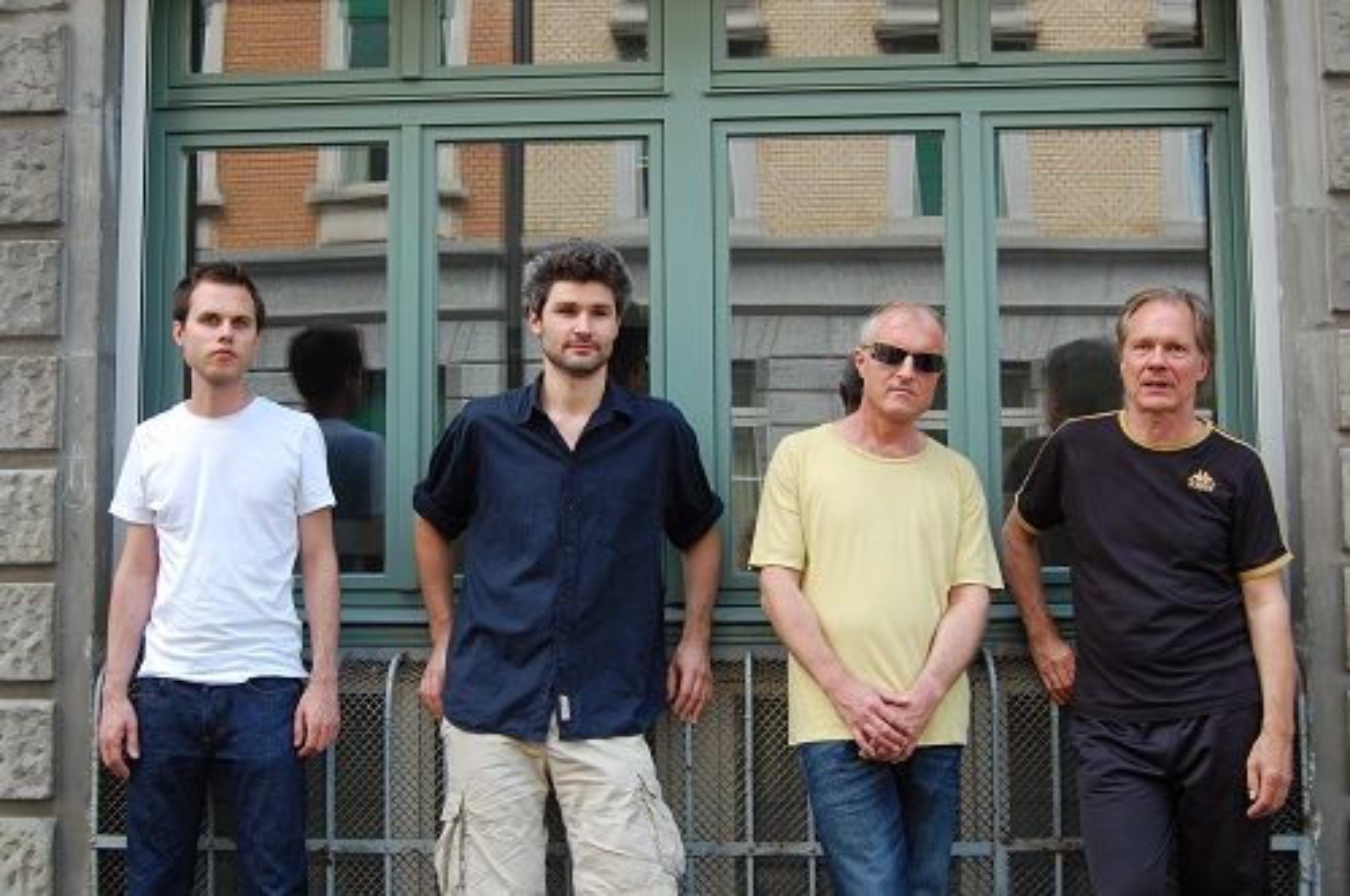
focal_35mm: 39
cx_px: 675
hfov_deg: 49.6
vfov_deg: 34.1
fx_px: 1461
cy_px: 448
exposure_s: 1/125
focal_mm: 26
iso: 250
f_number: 5.6
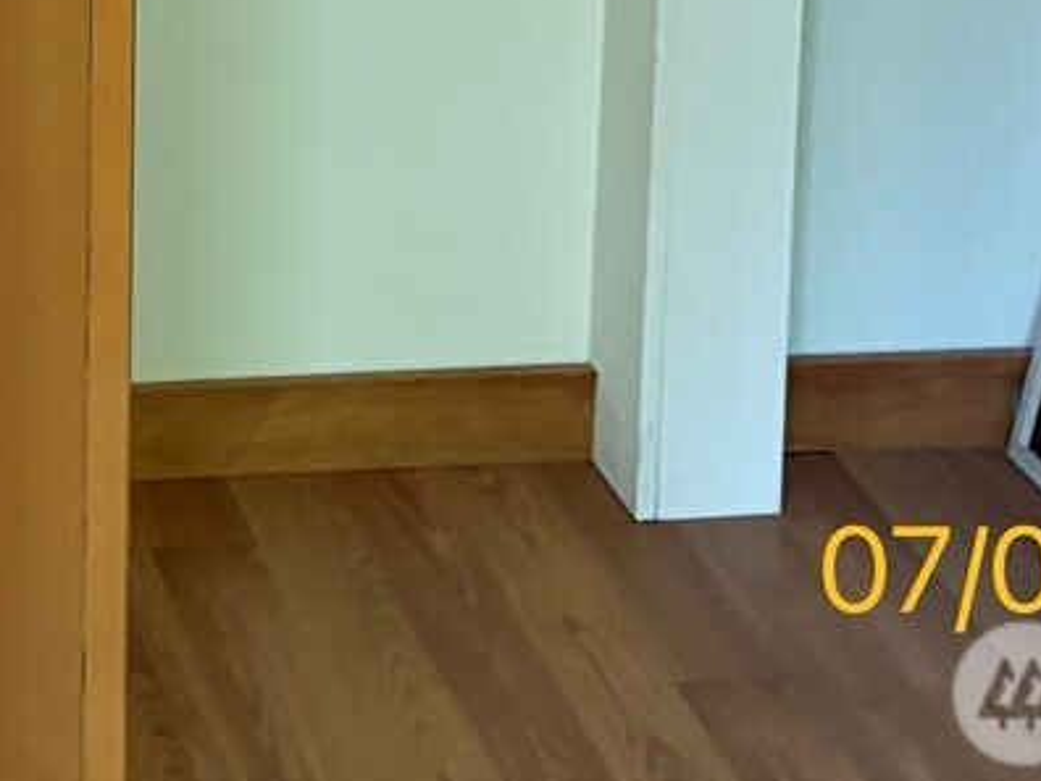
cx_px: -468
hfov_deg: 17.1
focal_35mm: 105
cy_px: -778
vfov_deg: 12.4
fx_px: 3158
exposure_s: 1/60
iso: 320
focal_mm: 5.96
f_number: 1.6
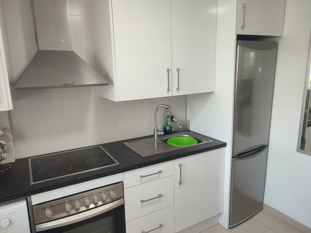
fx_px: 225
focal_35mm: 25
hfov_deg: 69.4
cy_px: 116
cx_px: 156
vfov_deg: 54.9
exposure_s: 1/33
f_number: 1.9
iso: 227
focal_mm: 6.04
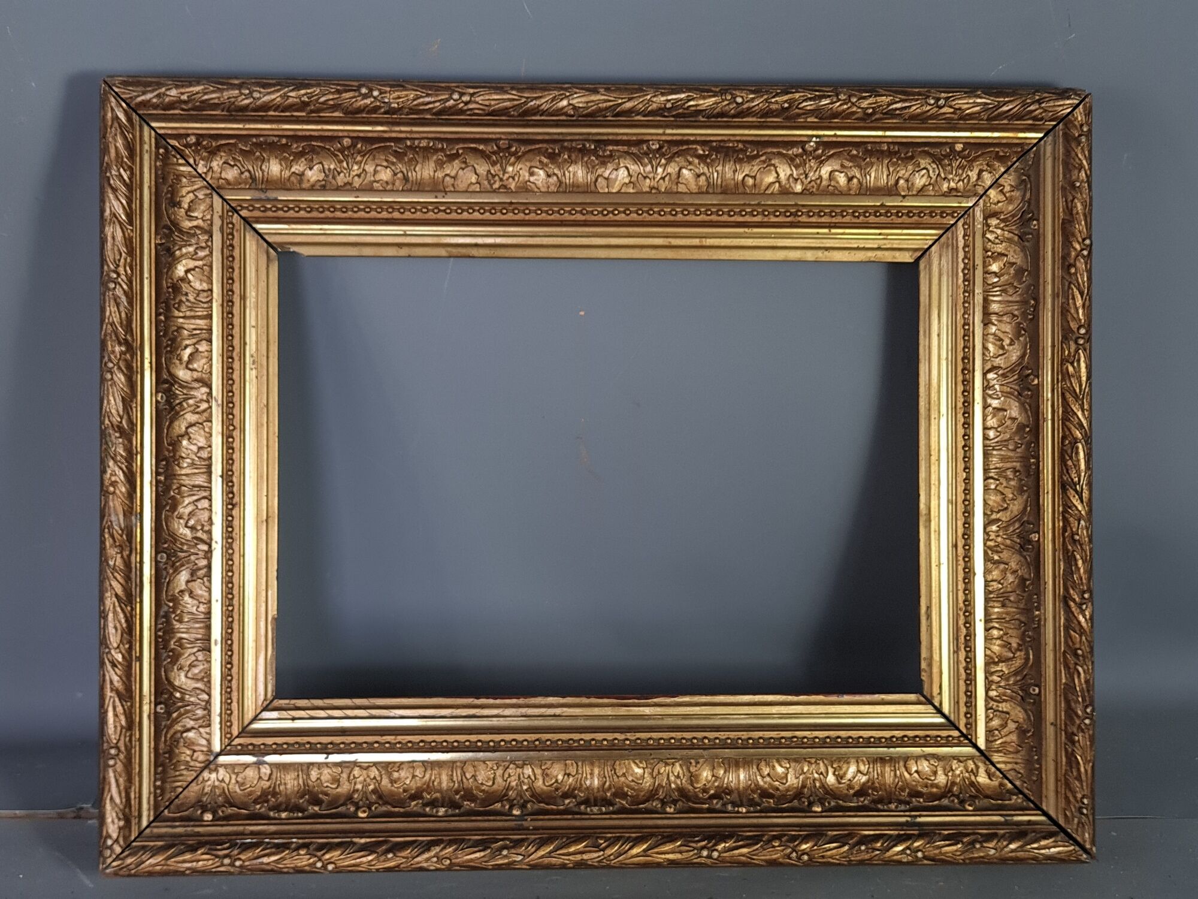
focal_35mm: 26
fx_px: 900
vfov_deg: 53.1
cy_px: 450
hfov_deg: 67.3
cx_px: 599
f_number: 1.8
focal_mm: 5.4
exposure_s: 1/100
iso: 80
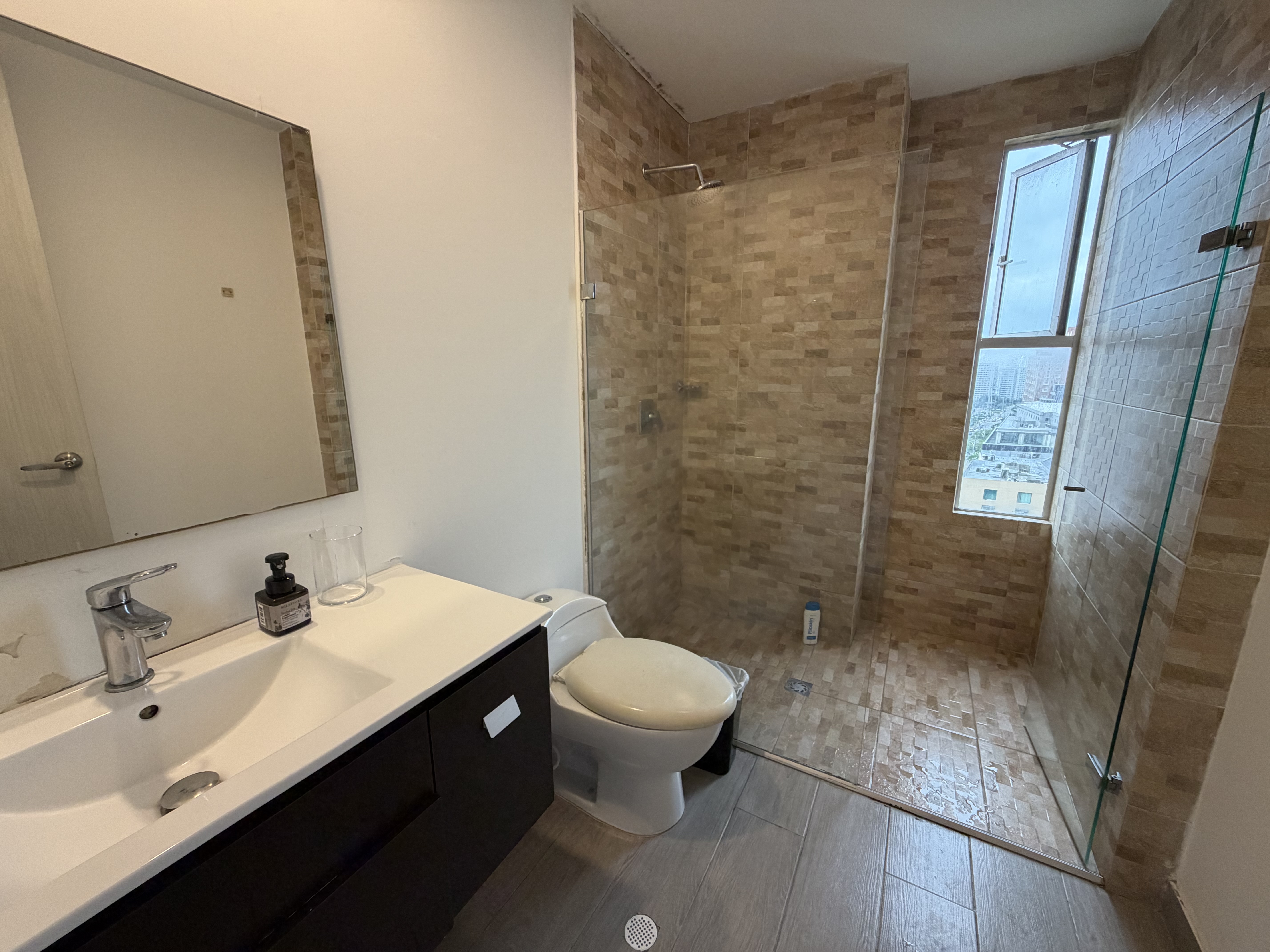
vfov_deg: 85.7
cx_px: 635
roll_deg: +0.8
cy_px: 476
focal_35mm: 14
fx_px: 514
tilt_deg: -12.0
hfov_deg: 102.1
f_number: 2.2
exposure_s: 1/121
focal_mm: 2.22
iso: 250
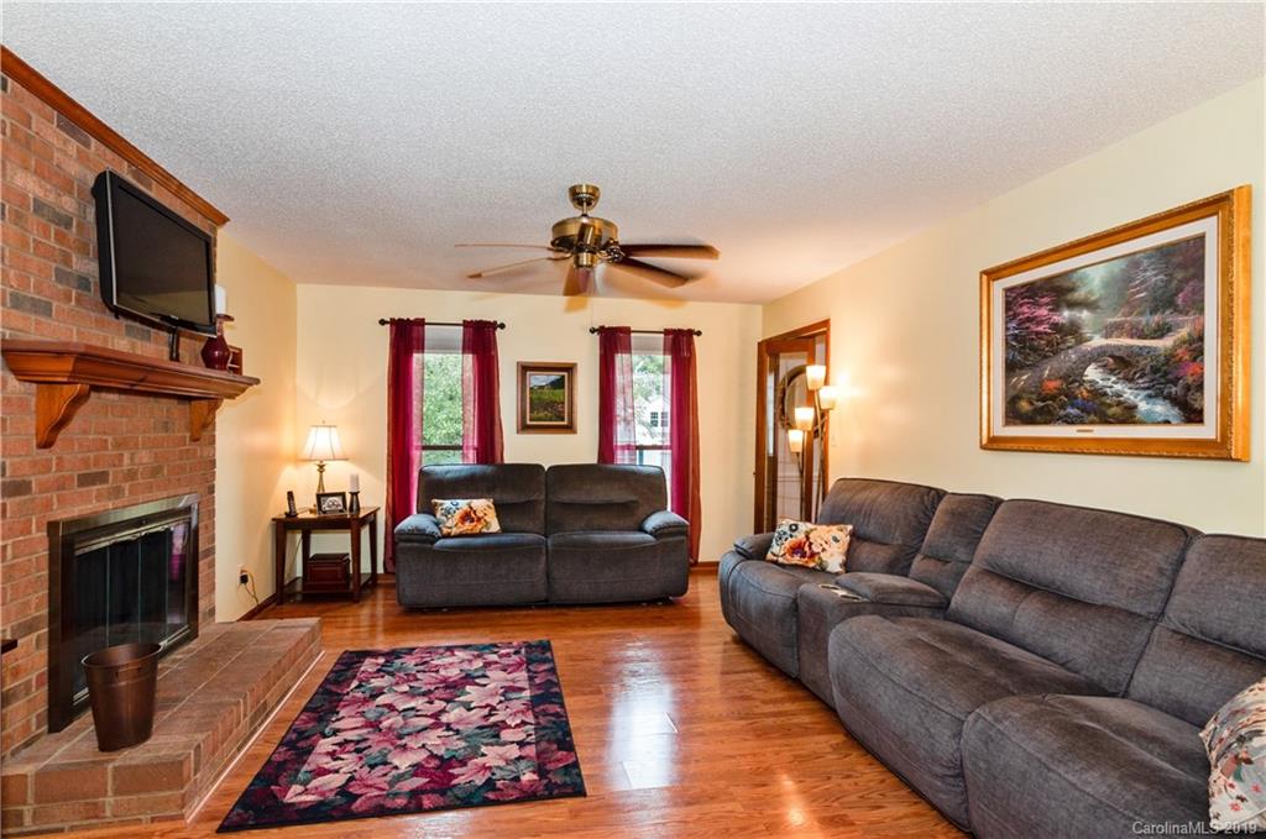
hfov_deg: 95.1
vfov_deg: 71.9
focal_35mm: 16
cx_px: 633
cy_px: 420
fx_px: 579
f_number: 8
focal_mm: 11
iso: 200
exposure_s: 1/15
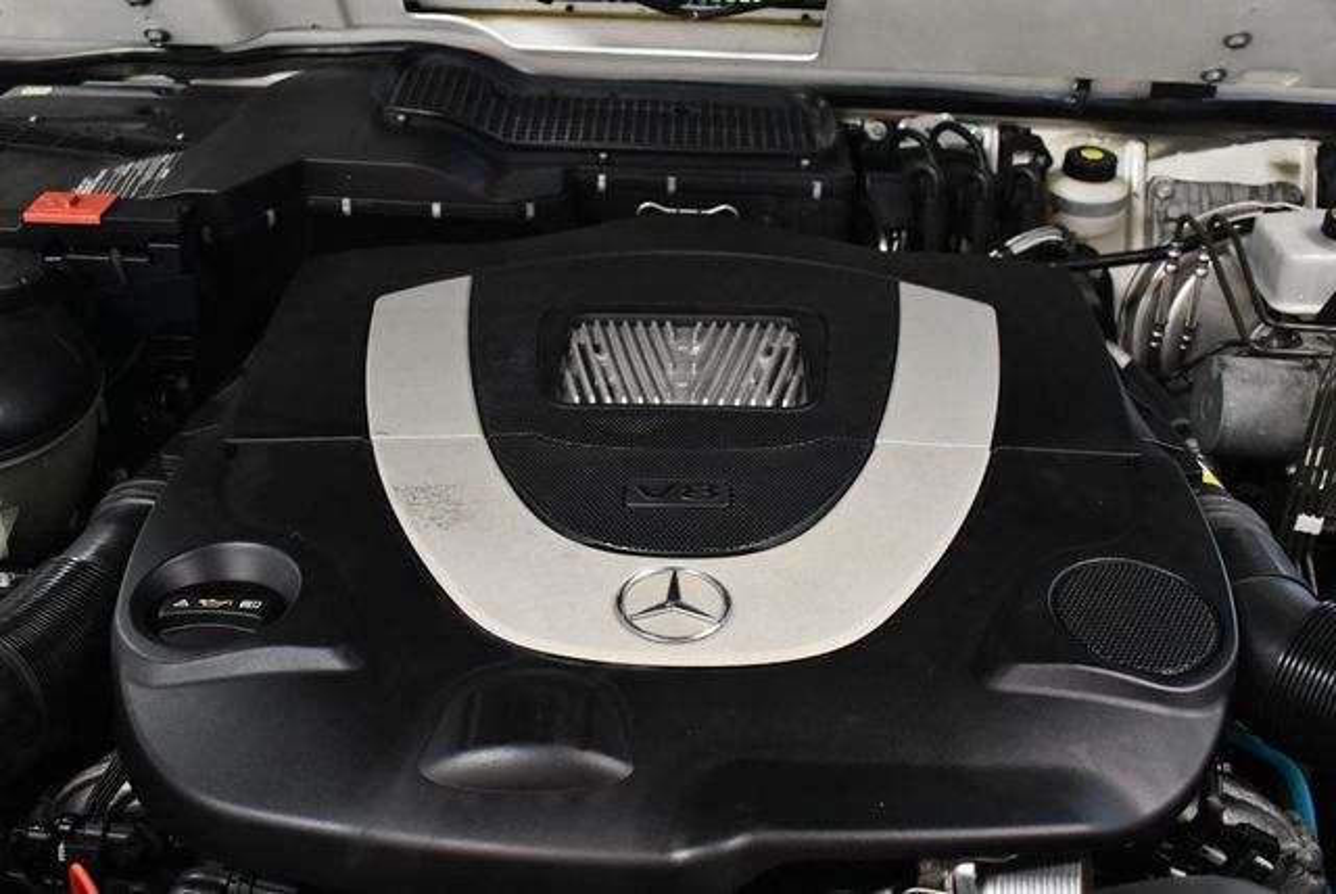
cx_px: 668
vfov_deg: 32.0
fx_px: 1560
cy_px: 447
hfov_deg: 46.4
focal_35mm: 42
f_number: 3.8
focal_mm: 21
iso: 3200
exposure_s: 1/80
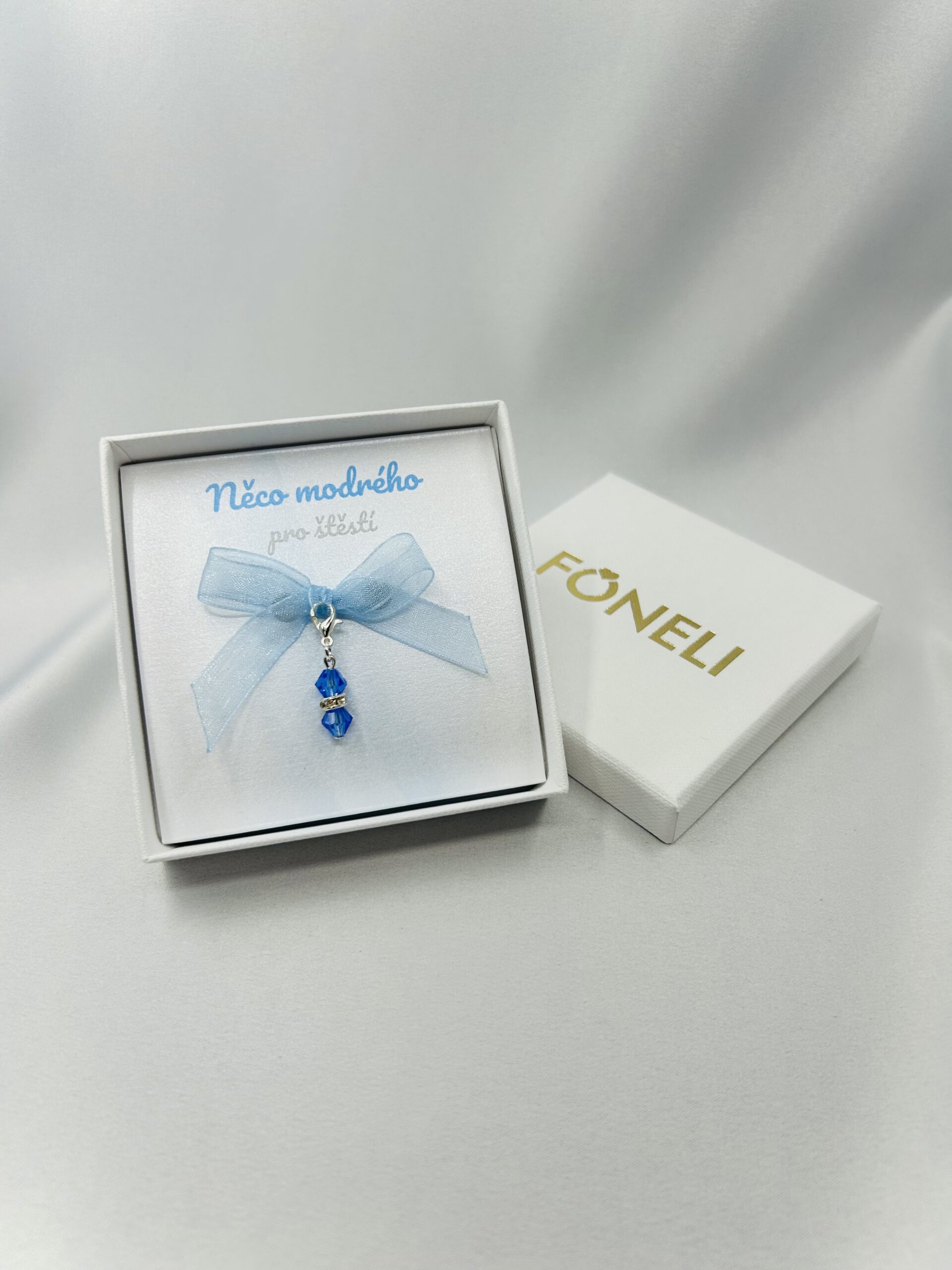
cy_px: 635
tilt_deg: -44.0
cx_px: 476
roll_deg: -0.2
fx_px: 953
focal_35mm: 26
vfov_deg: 67.3
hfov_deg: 53.1
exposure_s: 1/1511
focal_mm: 5.7
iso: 50
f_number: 1.5
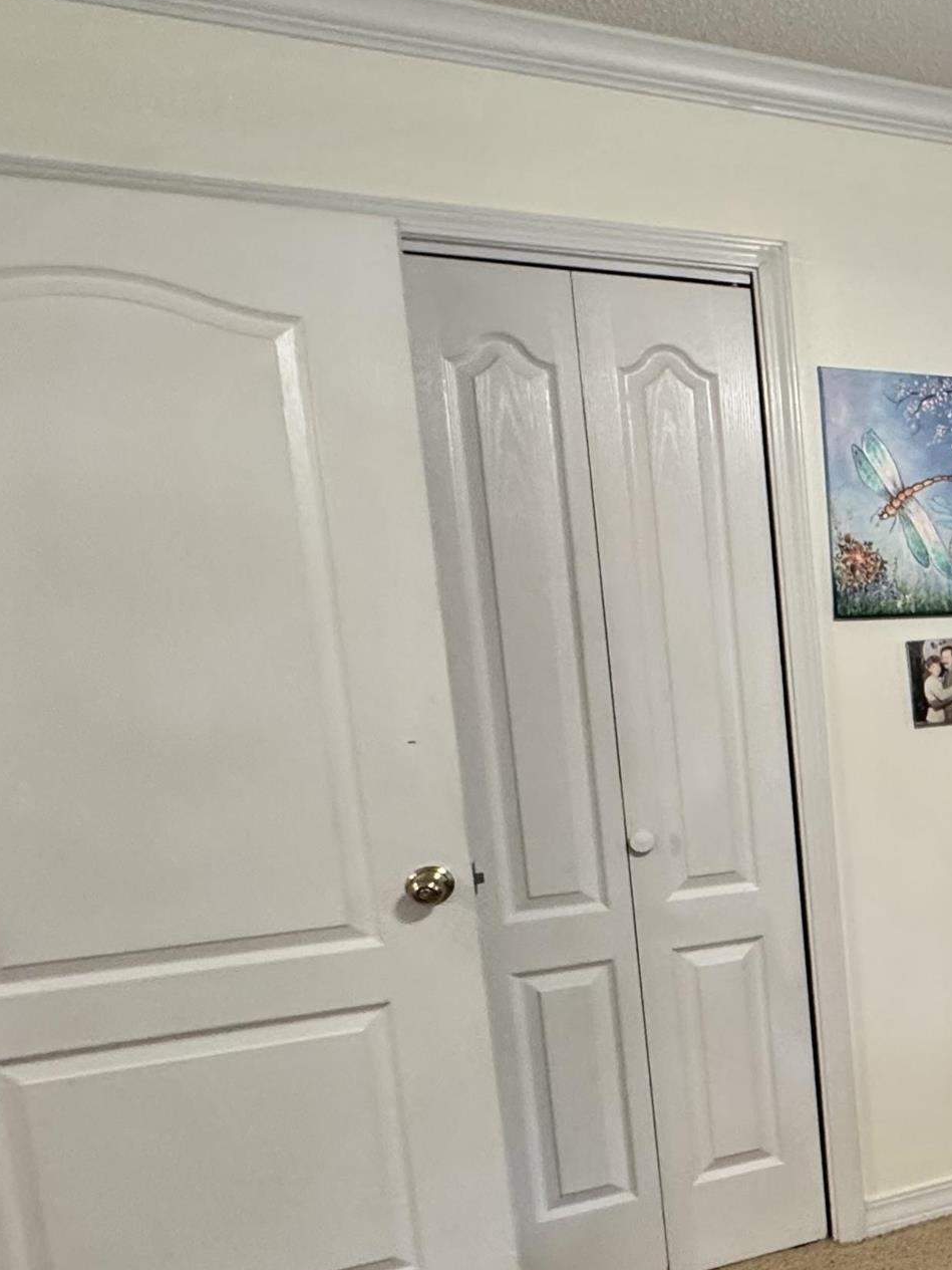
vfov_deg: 53.7
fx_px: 1247
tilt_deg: -8.6
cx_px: 1407
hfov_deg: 28.4
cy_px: 740
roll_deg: +1.6
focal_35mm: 34
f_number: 2.2
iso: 320
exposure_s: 1/60
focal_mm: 2.22
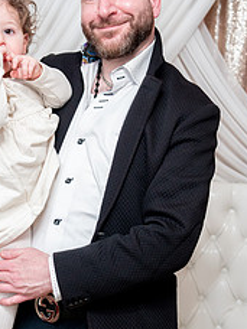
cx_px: 56
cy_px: 214
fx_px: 685
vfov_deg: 26.9
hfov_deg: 20.3
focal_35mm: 72
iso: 2000
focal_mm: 38
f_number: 2.8
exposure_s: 1/160
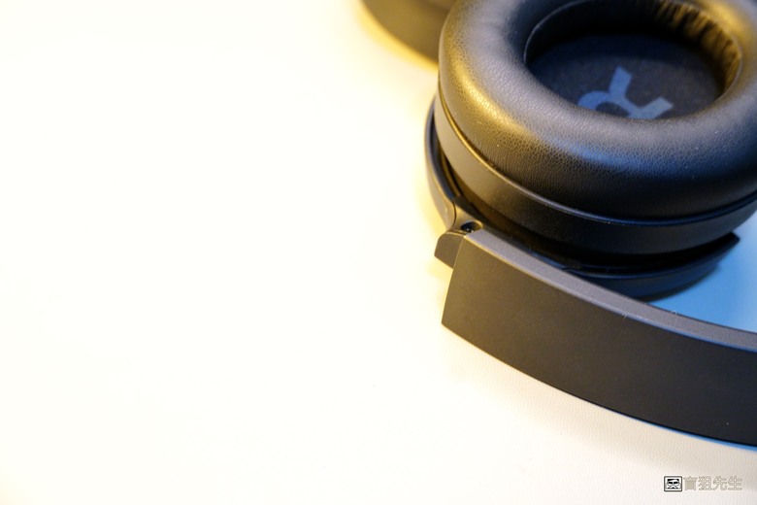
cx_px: 378
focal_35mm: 86
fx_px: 1798
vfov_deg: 16.0
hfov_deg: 23.8
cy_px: 252
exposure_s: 1/50
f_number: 5.6
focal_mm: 57
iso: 2000
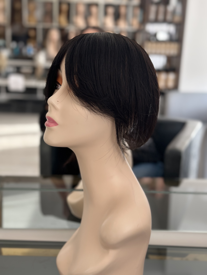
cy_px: 138
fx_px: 383
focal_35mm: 48
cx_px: 104
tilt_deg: -12.6
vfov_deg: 39.7
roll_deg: -2.3
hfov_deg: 30.3
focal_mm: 6.86
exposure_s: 1/133
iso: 80
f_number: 1.78
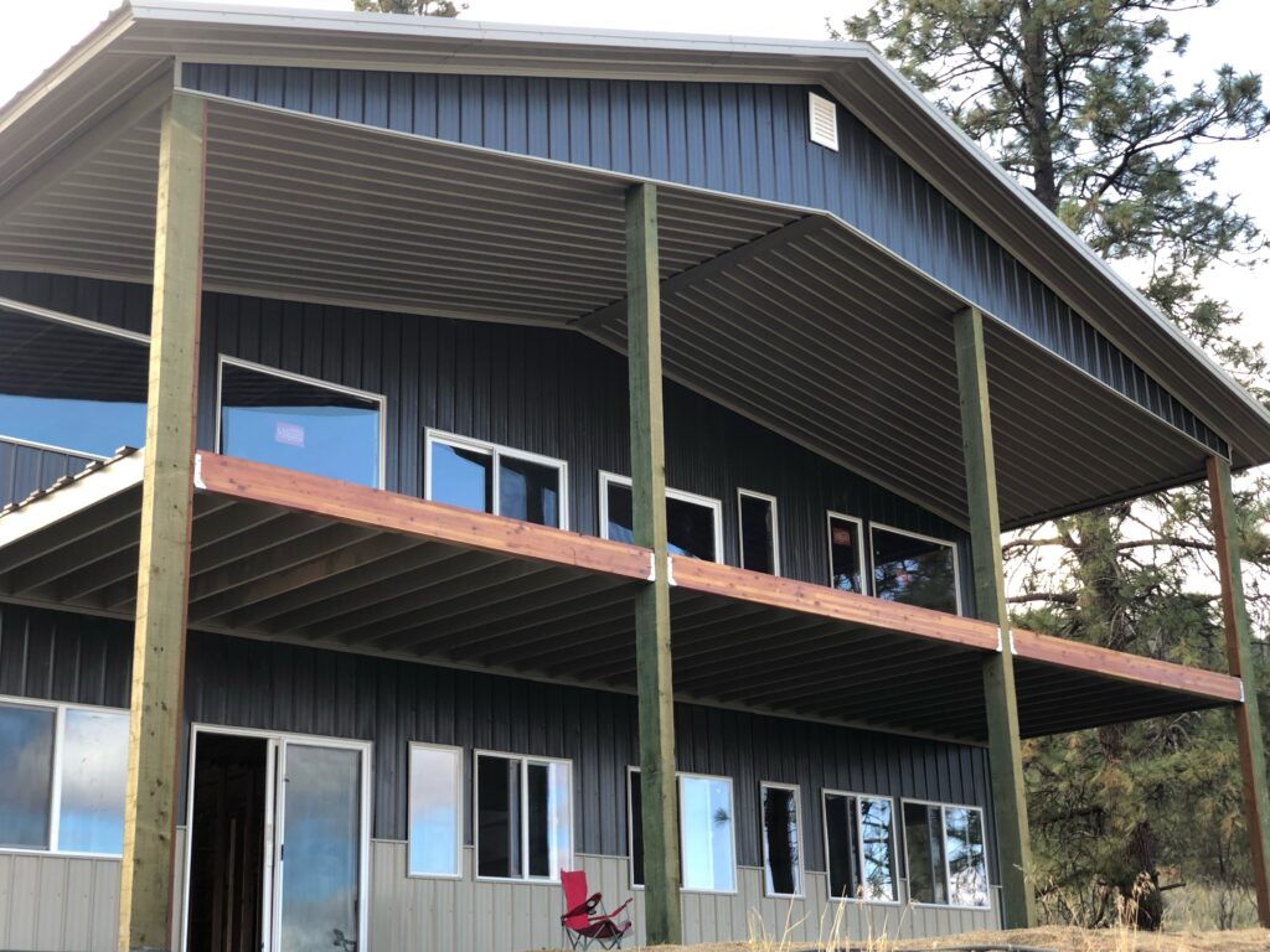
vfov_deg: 28.0
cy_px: 476
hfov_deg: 36.8
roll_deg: +1.6
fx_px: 1908
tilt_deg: +18.8
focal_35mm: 52
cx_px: 635
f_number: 2.4
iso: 25
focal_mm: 6
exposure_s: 1/120
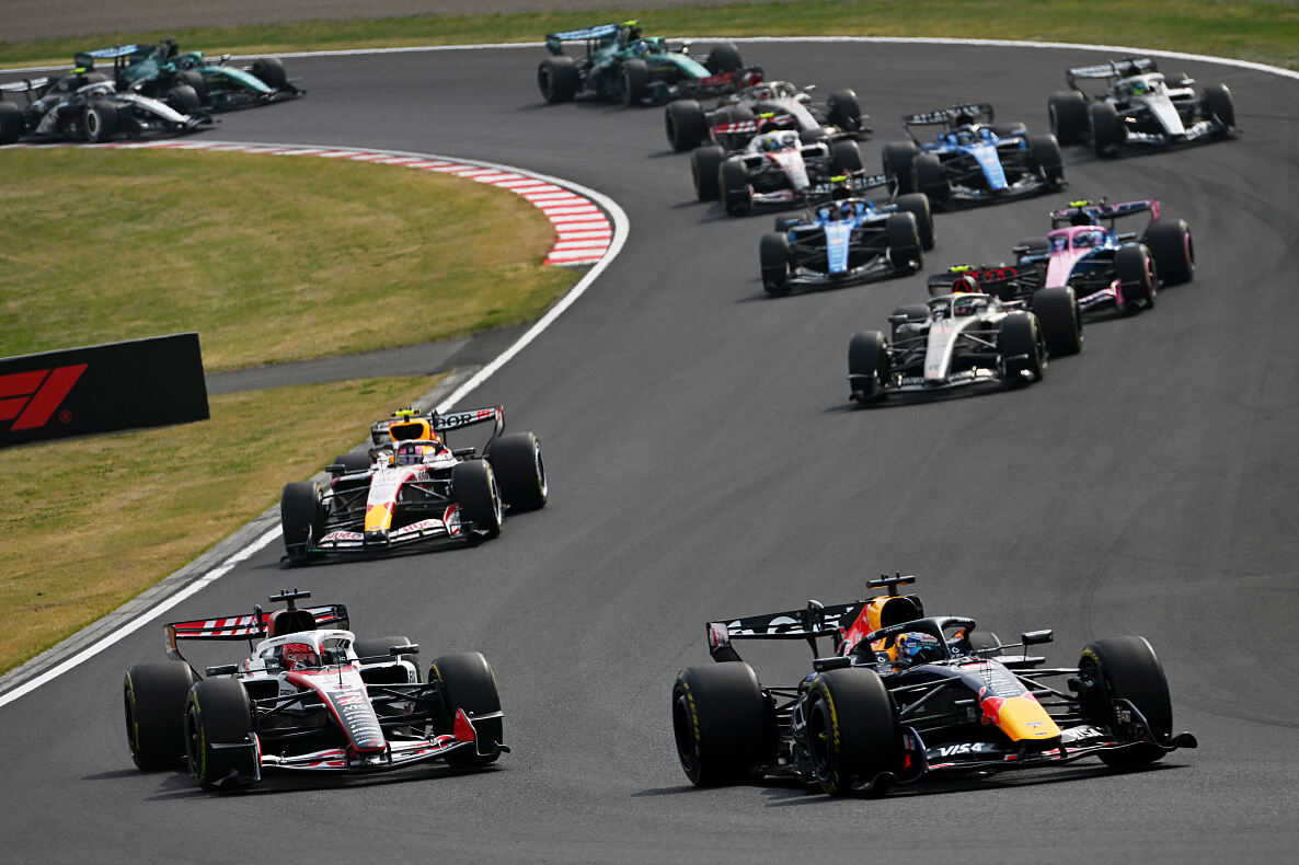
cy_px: 432
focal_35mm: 300
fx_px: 10821
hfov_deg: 6.9
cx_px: 650
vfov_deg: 4.6
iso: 100
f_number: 4
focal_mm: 200
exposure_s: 1/2500
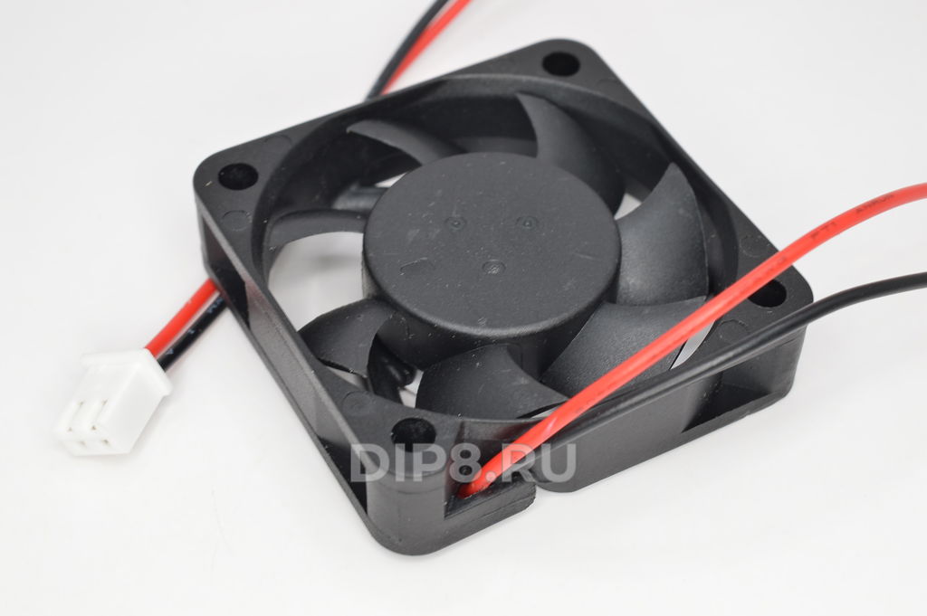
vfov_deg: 22.6
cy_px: 308
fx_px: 1544
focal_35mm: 60
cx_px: 464
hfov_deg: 33.4
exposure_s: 1/13
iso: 100
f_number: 18
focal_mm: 40
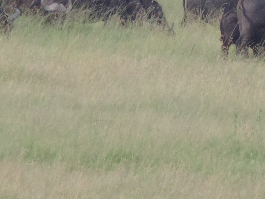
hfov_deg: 0.5
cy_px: 188
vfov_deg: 0.4
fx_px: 28819
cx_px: 148
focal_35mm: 3765
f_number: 5.9
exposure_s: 1/320
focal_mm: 180
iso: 400
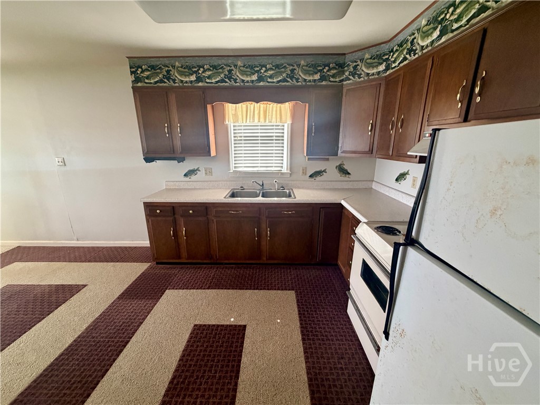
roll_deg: +0.3
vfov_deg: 85.7
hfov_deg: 102.1
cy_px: 202
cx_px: 270
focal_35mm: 14
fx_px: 218
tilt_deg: -12.0
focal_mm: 2.22
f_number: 2.2
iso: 320
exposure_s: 1/60
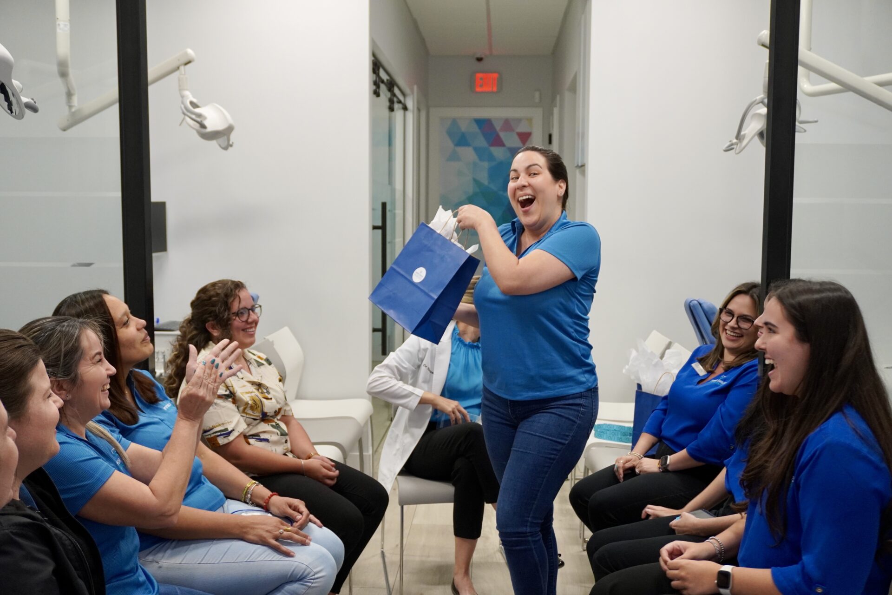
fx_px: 892
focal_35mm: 36
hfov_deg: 53.1
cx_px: 446
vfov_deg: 36.9
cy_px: 298
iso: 1000
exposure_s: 1/160
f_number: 4.5
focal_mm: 24
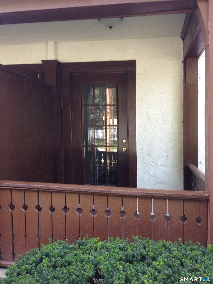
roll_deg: +1.6
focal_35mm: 33
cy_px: 142
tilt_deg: +1.2
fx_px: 271
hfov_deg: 42.9
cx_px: 106
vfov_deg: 55.4
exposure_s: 1/120
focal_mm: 4.12
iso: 80
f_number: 2.4
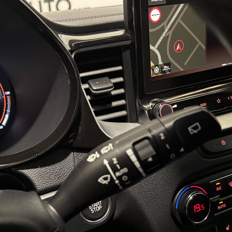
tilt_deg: -21.8
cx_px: 67
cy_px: 137
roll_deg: +6.4
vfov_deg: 44.7
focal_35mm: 37
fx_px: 281
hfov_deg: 43.9
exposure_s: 1/25
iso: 640
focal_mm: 5.96
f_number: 1.6
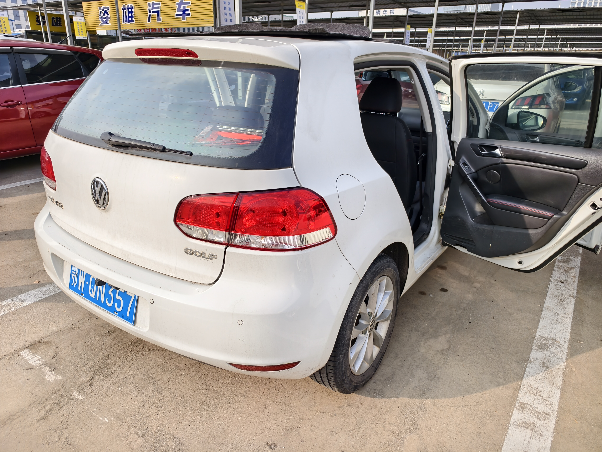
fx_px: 400
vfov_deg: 58.9
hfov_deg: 73.9
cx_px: 301
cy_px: 226
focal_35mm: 23
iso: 72
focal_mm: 5.6
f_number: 1.57
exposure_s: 1/1969
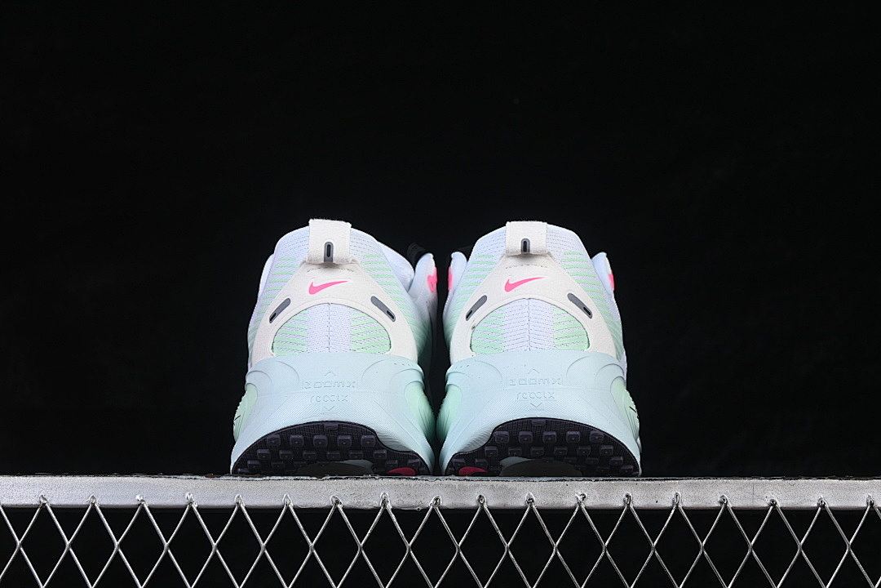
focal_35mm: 75
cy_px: 294
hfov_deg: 27.0
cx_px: 440
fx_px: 1835
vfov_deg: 18.2
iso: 160
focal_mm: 50
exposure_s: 1/80
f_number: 8
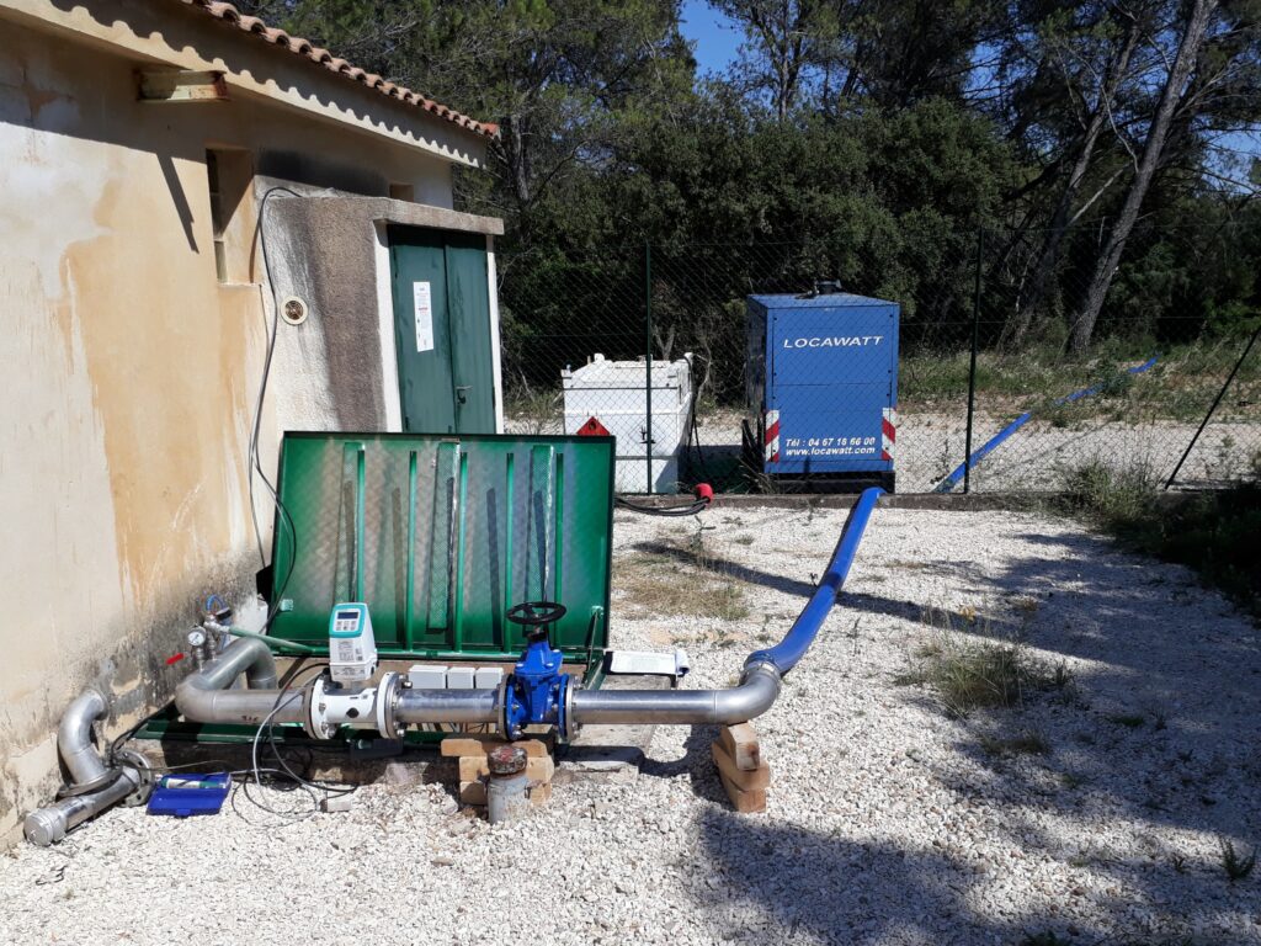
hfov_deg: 65.3
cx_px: 630
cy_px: 473
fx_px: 984
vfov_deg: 51.4
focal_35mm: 27
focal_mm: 3.6
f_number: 1.9
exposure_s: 1/1972
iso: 40
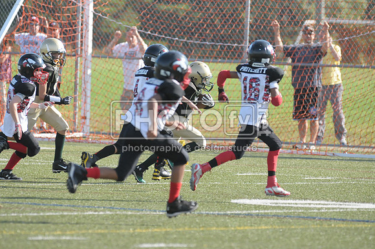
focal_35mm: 375
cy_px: 124
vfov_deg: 3.7
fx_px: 3901
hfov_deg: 5.5
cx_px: 188
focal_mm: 250
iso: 1600
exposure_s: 1/5000
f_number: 4
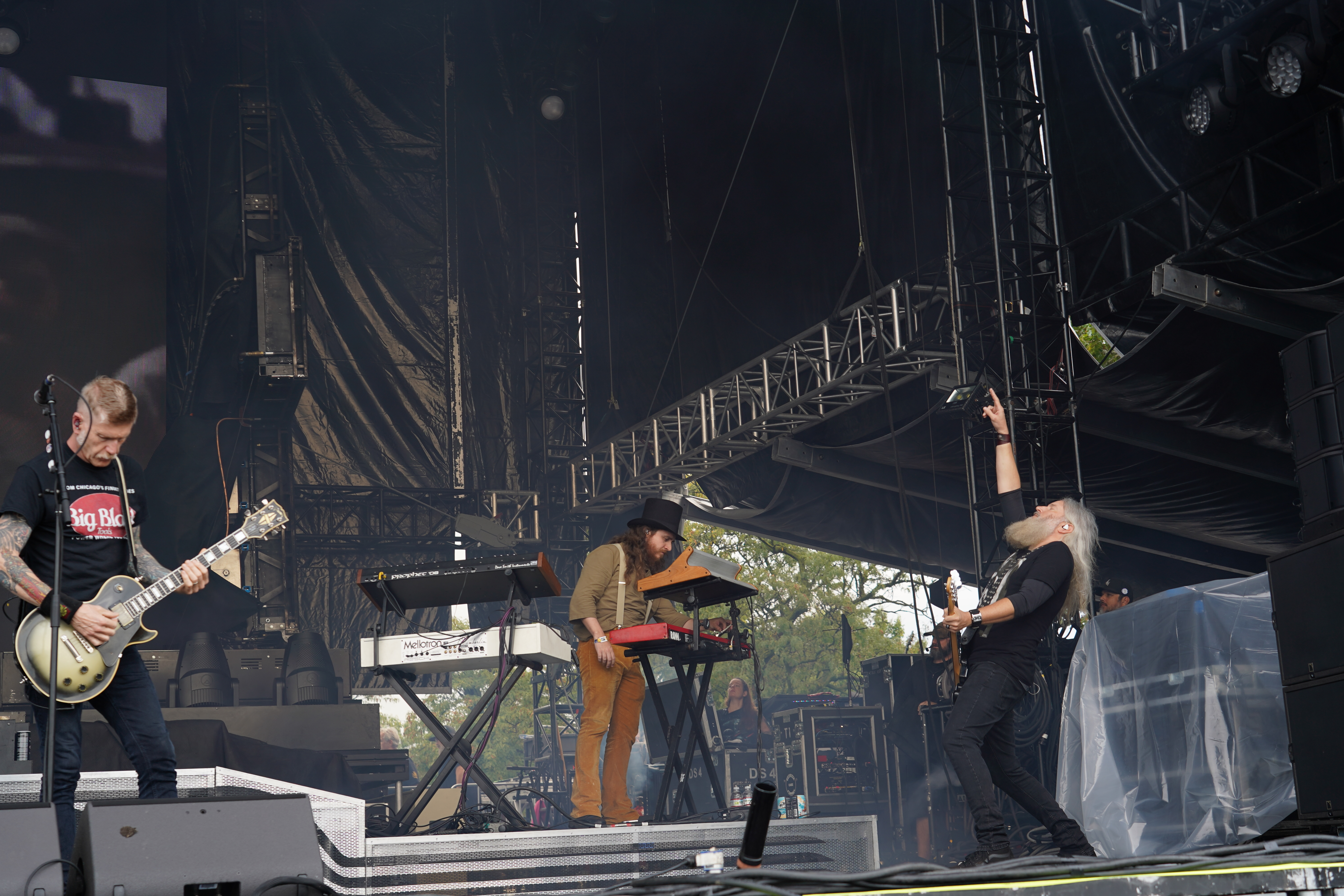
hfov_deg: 40.3
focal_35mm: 49
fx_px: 1829
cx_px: 672
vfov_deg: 27.5
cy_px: 448
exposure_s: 1/80
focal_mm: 49
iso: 100
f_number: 5
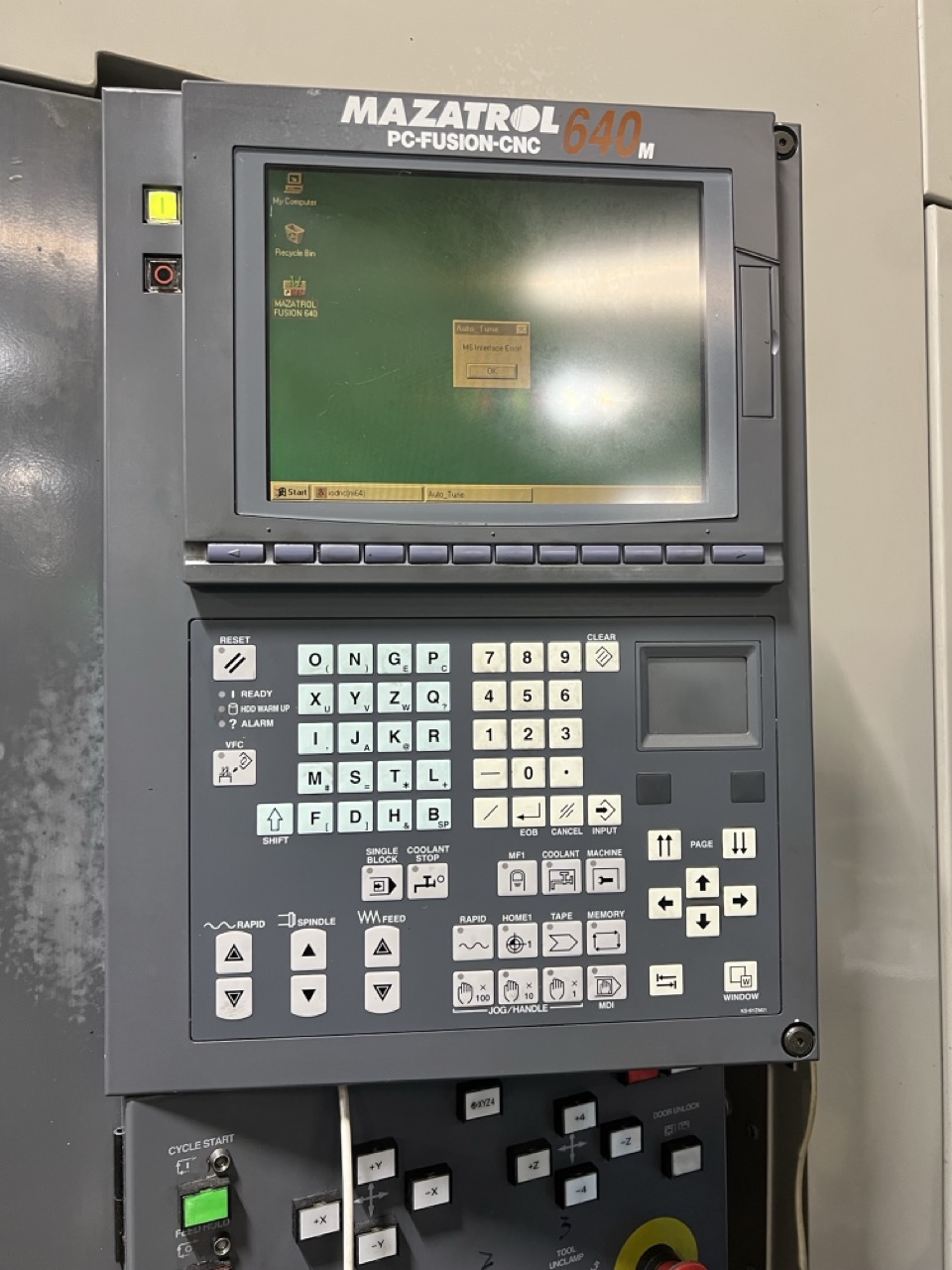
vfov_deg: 67.3
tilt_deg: +1.5
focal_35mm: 26
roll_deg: +1.6
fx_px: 953
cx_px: 476
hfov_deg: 53.1
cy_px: 635
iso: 125
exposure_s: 1/64
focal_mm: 5.7
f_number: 1.5
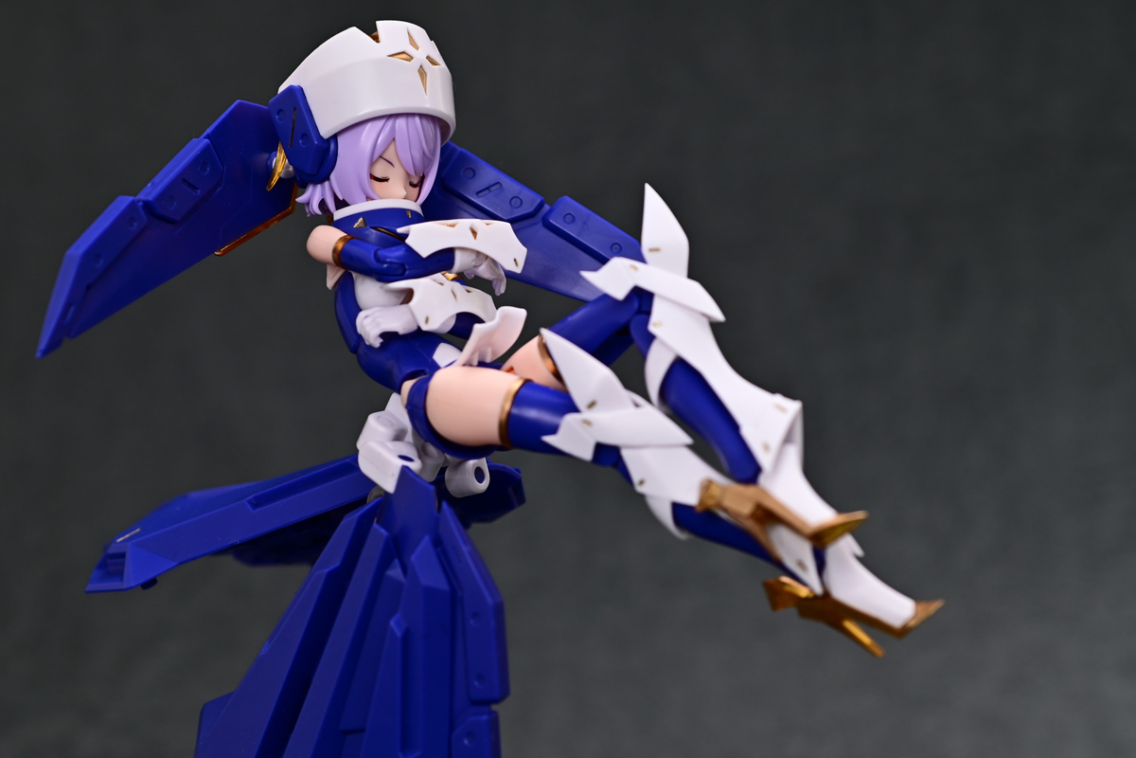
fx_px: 2840
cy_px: 379
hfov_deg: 22.6
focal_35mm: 90
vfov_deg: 15.2
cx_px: 568
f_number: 6.3
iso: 200
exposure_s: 3
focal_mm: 60
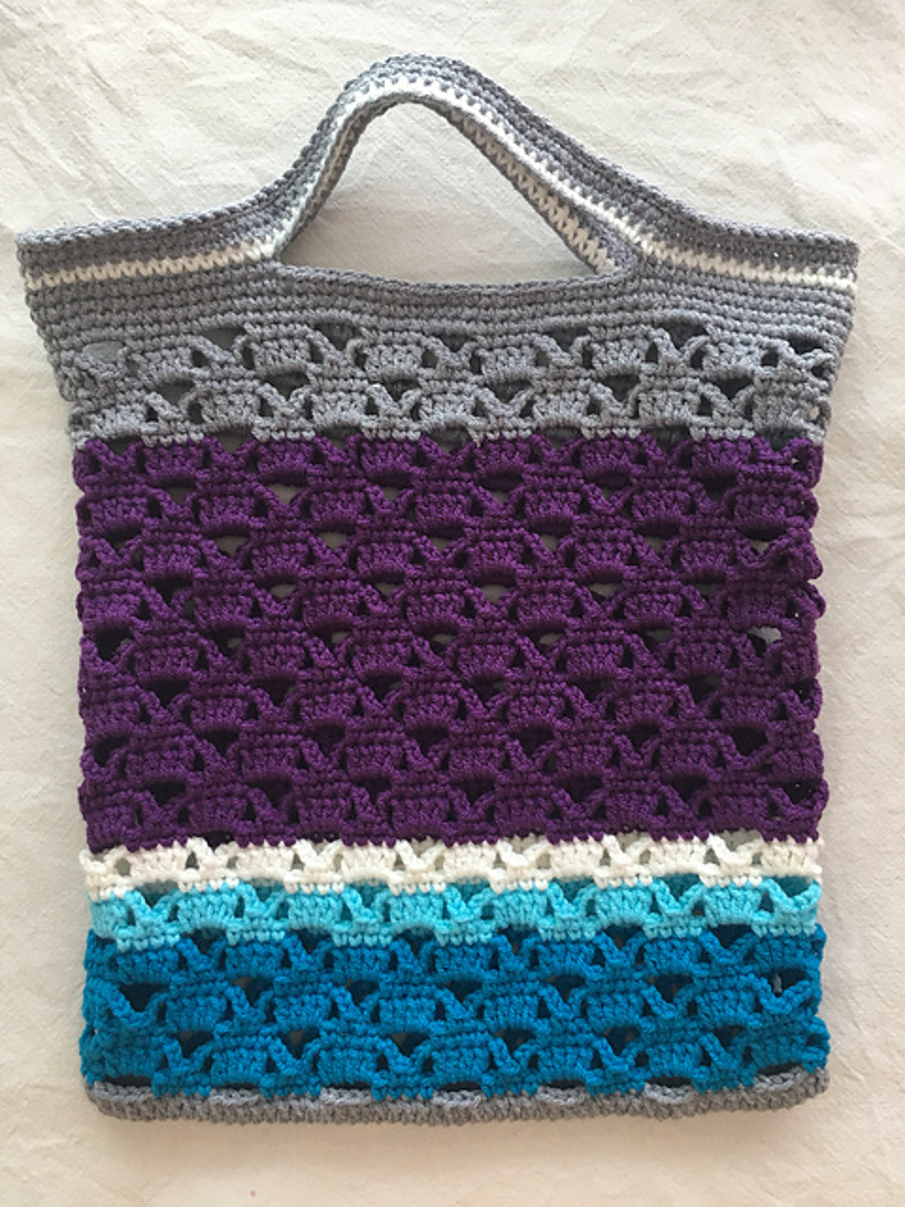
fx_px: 1011
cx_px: 452
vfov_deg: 61.7
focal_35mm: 29
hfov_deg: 48.2
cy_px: 604
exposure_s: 1/15
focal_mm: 4.15
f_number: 2.2
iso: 25
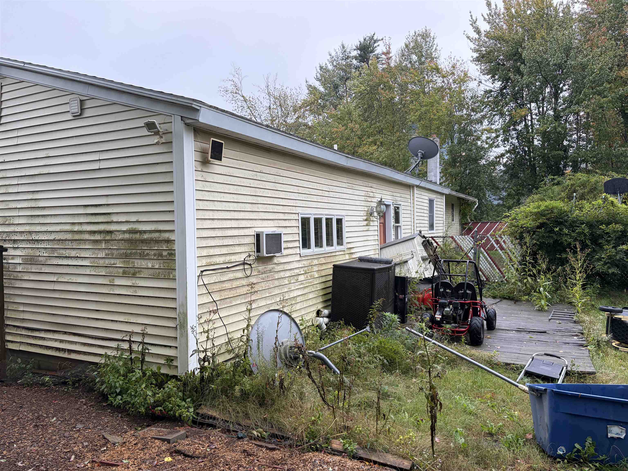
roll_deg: +1.7
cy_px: 236
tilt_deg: -0.7
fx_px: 472
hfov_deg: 67.3
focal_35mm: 26
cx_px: 314
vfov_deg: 53.1
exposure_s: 1/343
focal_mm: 5.96
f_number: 1.6
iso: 50
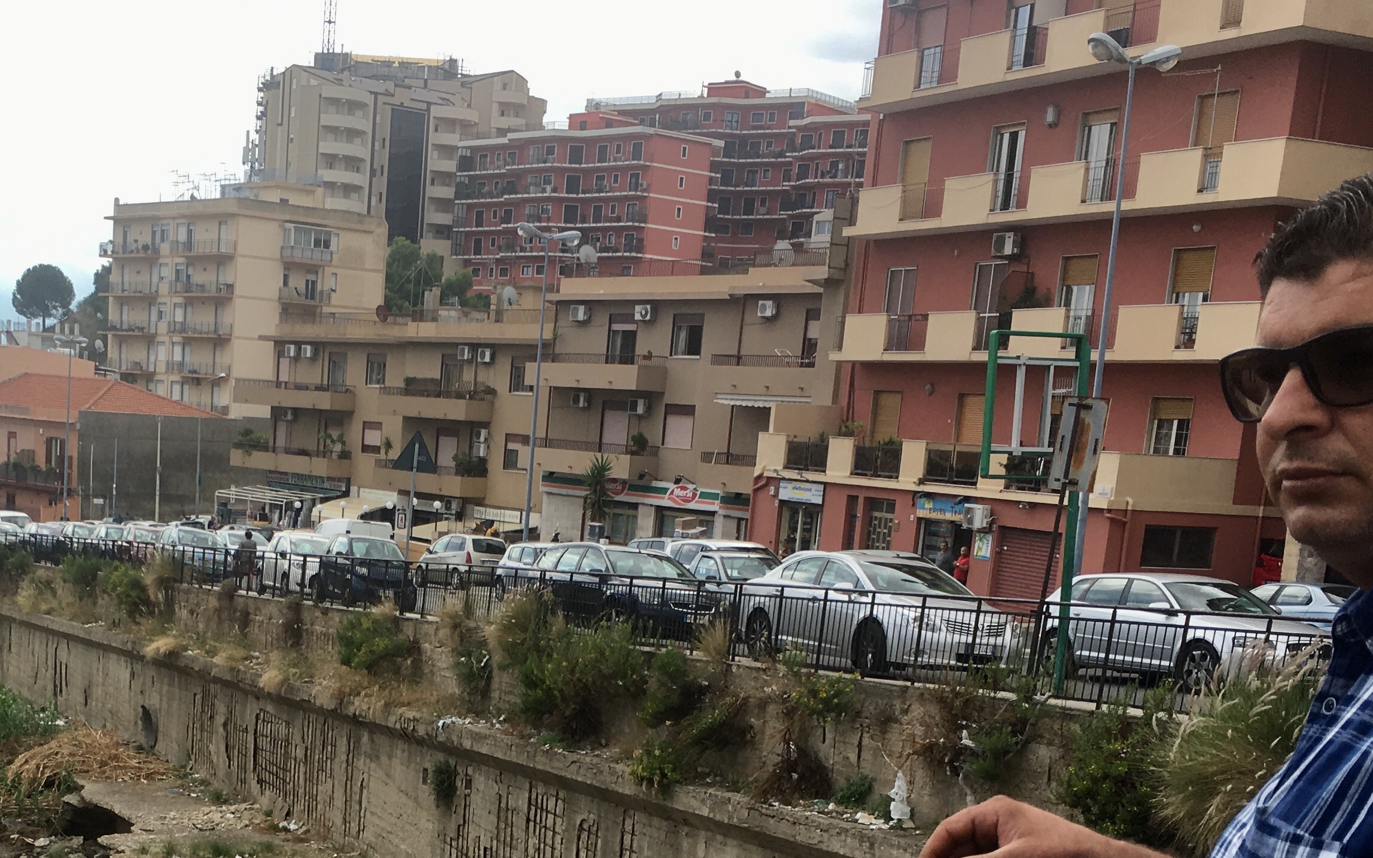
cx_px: 411
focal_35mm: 54
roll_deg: -4.1
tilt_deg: -11.4
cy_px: 846
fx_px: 2021
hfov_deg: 37.0
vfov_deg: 23.1
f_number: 2.2
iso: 25
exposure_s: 1/705
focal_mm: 4.15
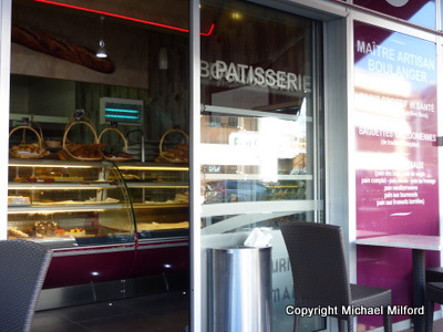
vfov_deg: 34.3
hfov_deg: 44.8
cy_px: 166
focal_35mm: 42
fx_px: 537
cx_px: 222
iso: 100
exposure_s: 1/30
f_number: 3.7
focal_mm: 6.9
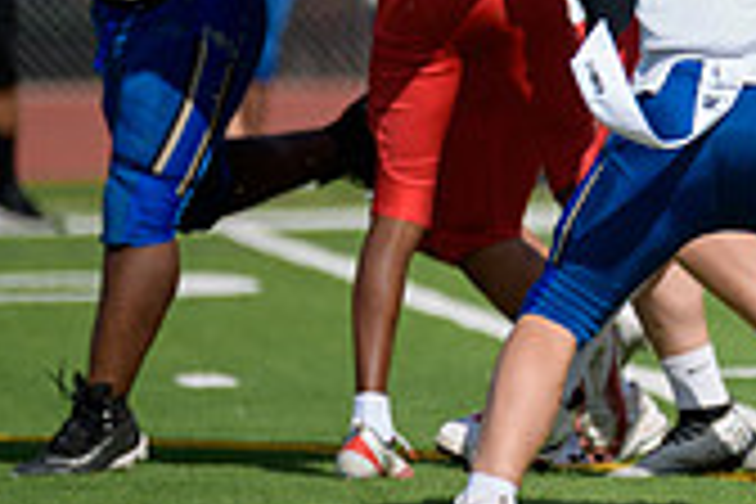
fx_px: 15980
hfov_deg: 2.7
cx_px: 1287
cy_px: -70
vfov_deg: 1.8
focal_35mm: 761
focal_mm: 220
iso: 200
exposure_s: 1/3200
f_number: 2.8
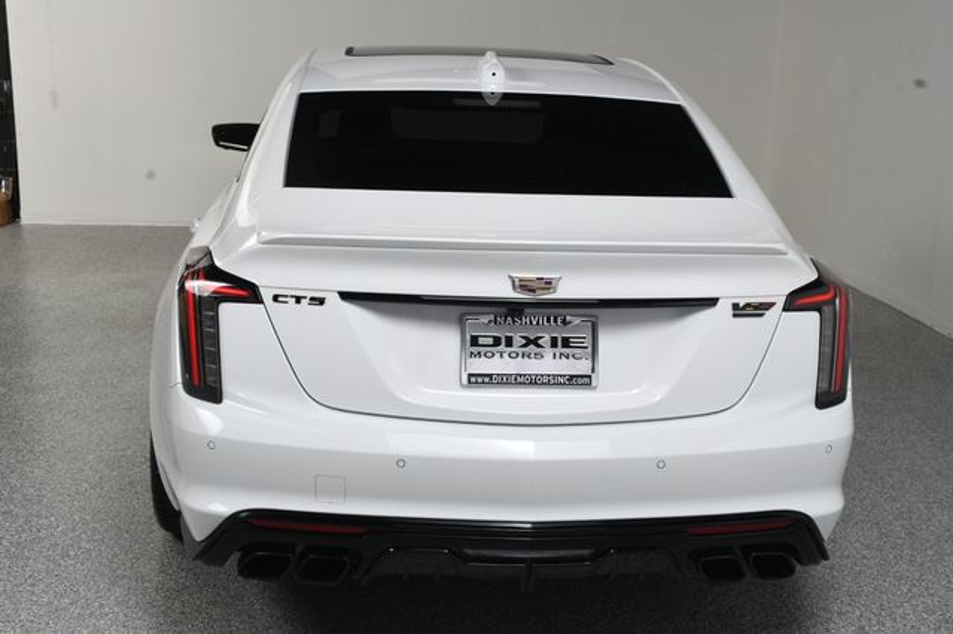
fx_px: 1270
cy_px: 317
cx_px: 476
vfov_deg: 28.0
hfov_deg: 41.1
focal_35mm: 48
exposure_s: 1/160
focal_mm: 32
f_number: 13
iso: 100
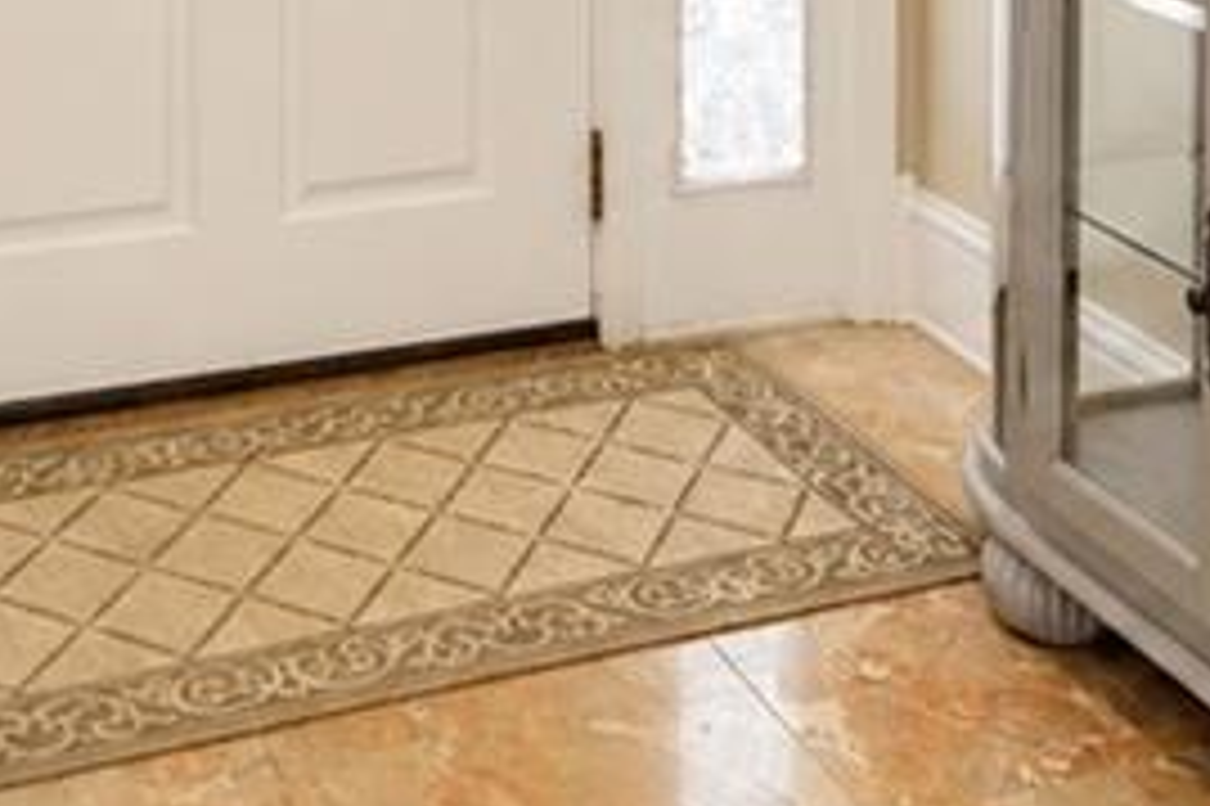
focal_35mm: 61
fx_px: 2049
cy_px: -522
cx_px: 459
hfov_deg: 32.8
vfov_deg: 18.6
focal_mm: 16
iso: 1250
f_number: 4
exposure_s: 1/160
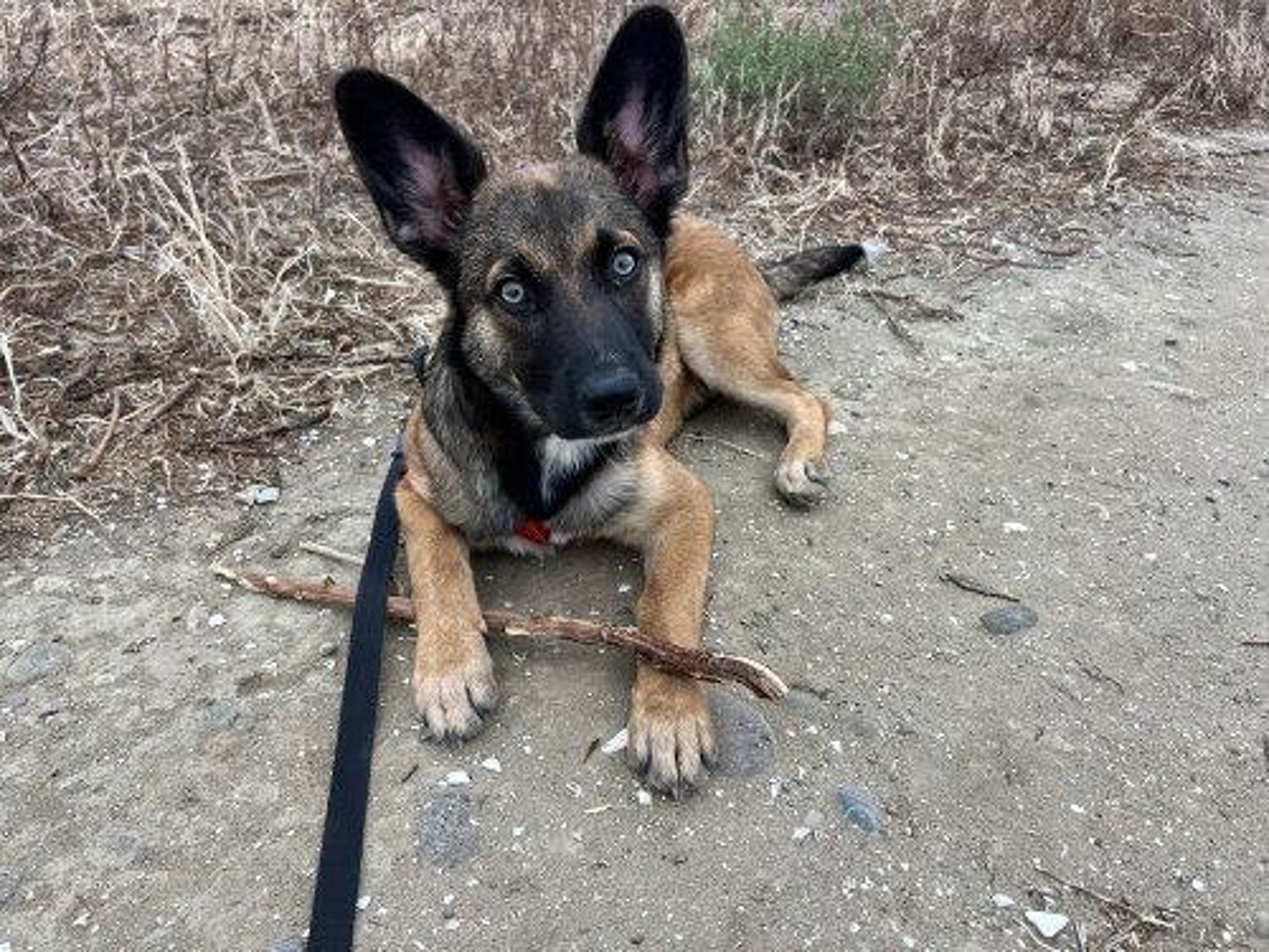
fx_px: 953
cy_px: 476
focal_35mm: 26
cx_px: 634
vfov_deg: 53.1
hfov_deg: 67.3
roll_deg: -1.2
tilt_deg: -34.3
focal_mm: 5.7
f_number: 1.5
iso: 50
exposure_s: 1/502
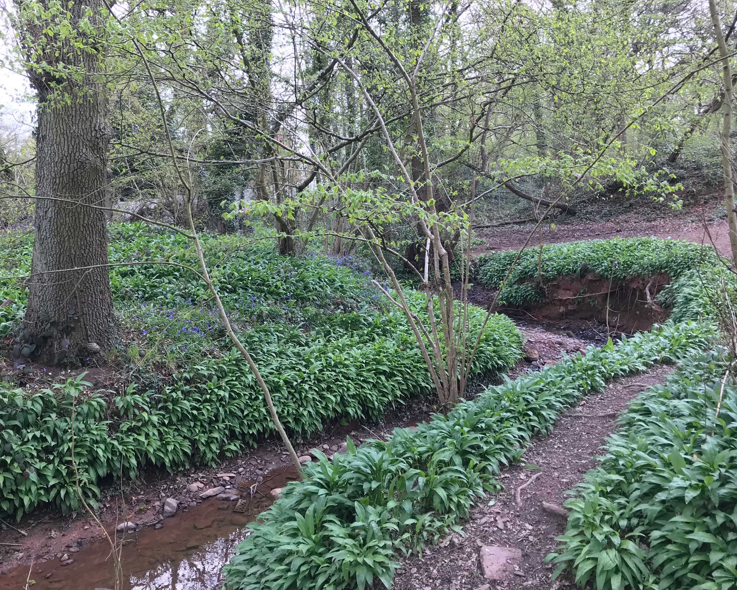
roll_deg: -0.7
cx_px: 344
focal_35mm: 30
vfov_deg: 48.5
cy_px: 288
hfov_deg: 58.7
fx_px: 654
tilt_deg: -4.9
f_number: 1.8
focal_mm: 3.99
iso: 20
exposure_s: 1/100
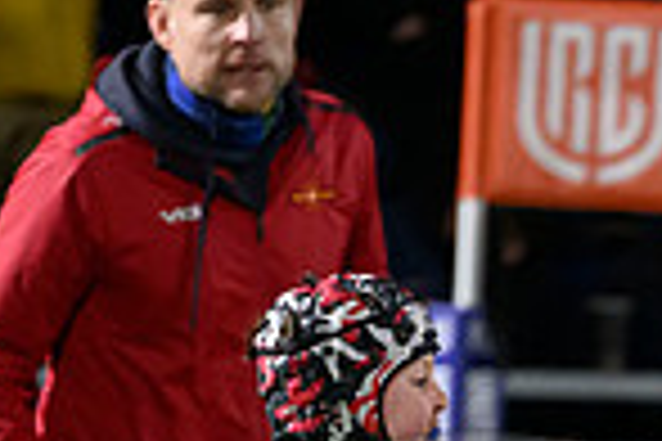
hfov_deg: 1.7
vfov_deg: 1.1
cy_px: 1151
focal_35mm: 1210
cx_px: 1143
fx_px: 22249
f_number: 3.2
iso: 6400
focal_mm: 200
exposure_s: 1/1250
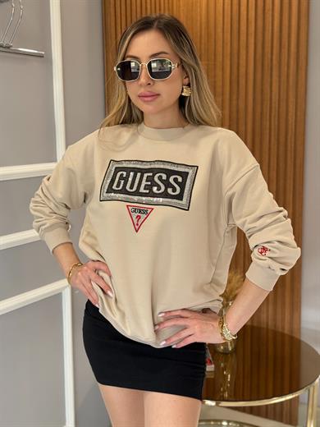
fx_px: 592
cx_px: 160
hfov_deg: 30.3
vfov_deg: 39.7
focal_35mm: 48
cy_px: 214
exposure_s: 1/104
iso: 200
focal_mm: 6.76
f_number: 1.78
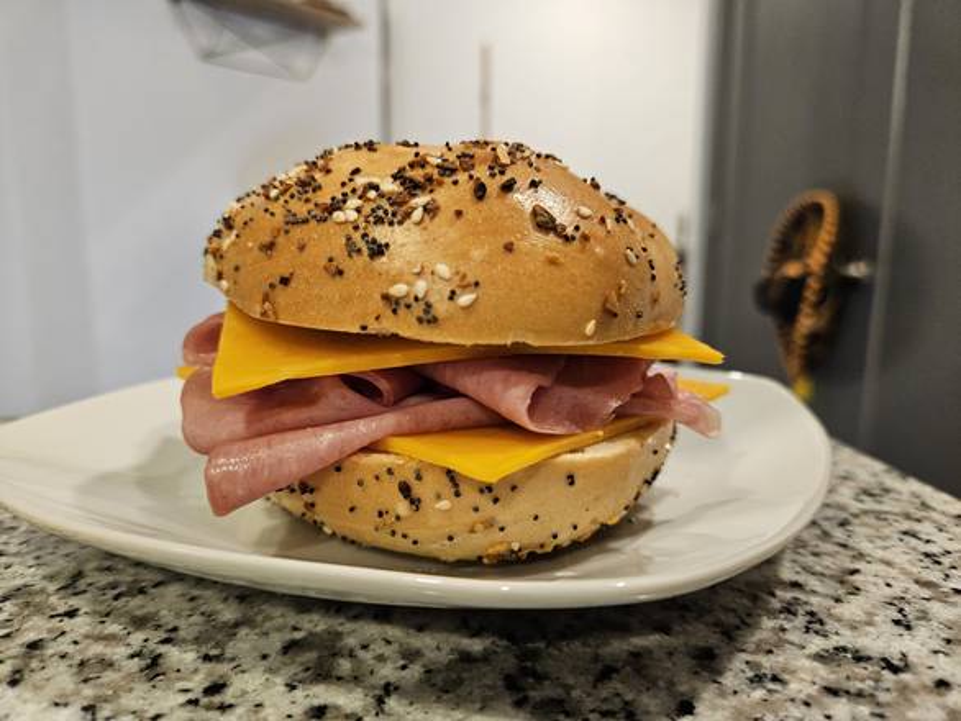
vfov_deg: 58.9
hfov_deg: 73.9
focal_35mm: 23
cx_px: 480
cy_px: 360
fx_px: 639
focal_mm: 5.4
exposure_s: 1/120
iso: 500
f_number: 1.8
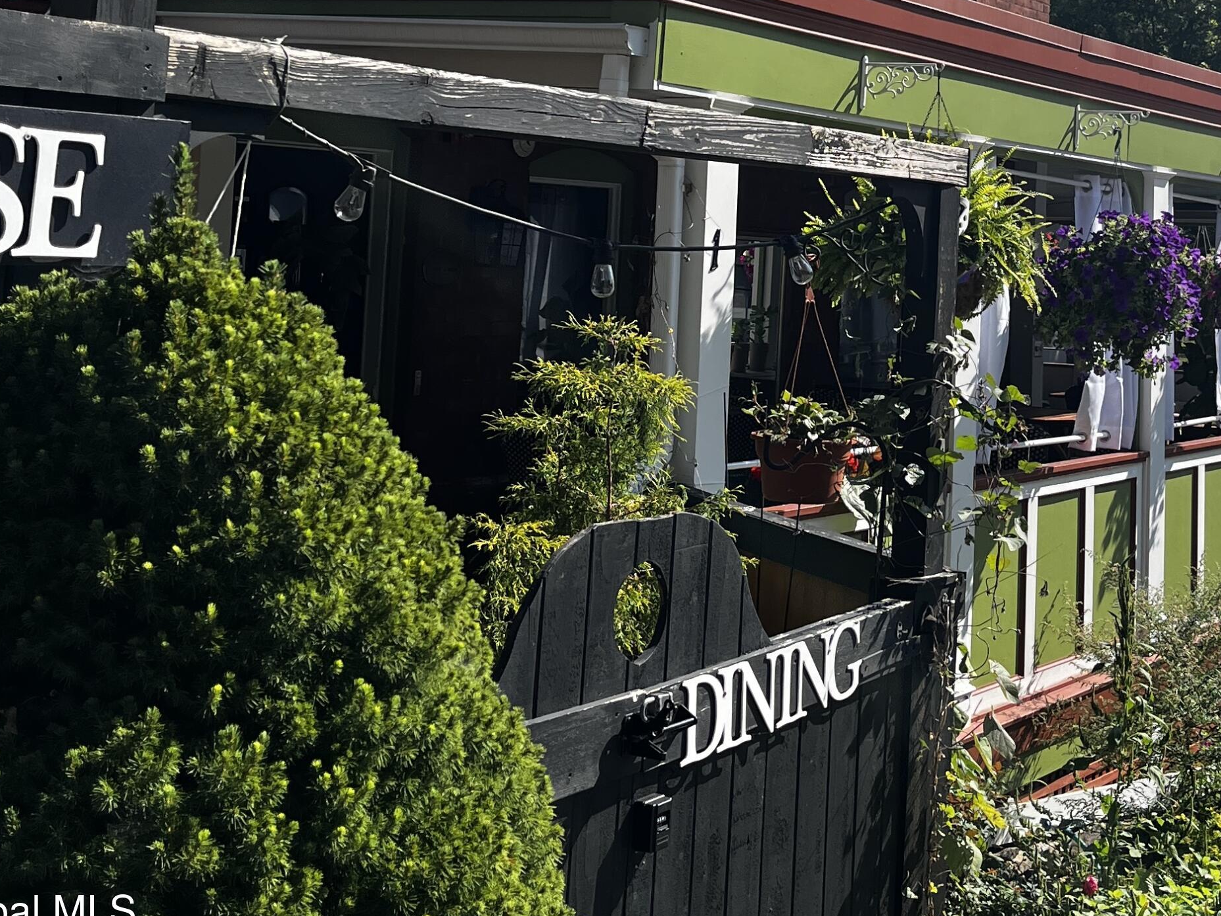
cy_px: 239
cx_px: 903
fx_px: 1482
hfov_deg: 43.5
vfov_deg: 33.7
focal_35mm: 42
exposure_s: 1/3521
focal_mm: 5.1
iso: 50
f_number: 1.6
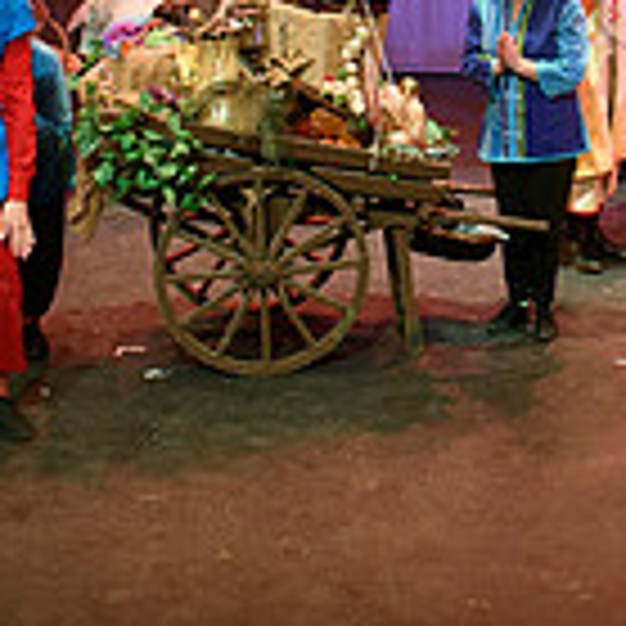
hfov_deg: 15.9
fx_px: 2210
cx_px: 566
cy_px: -79
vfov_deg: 15.6
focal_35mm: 108
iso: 1250
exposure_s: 1/60
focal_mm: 27
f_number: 5.6
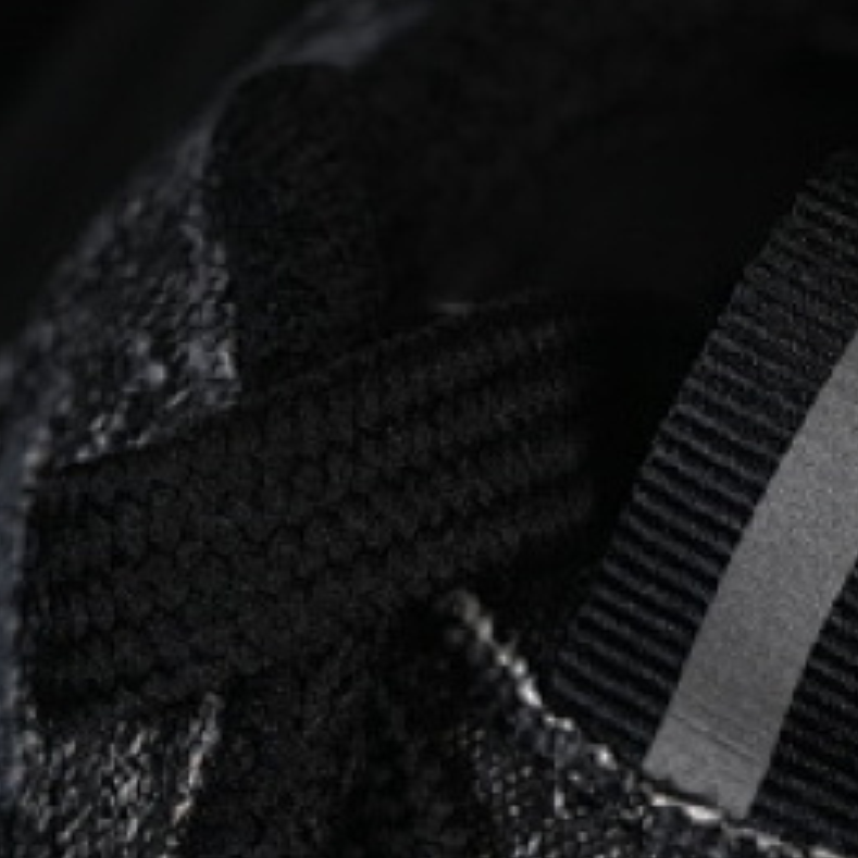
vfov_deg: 6.6
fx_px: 7347
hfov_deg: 6.7
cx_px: 630
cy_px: 1050
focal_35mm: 262
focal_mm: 50
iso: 160
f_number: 7.1
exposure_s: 1/125
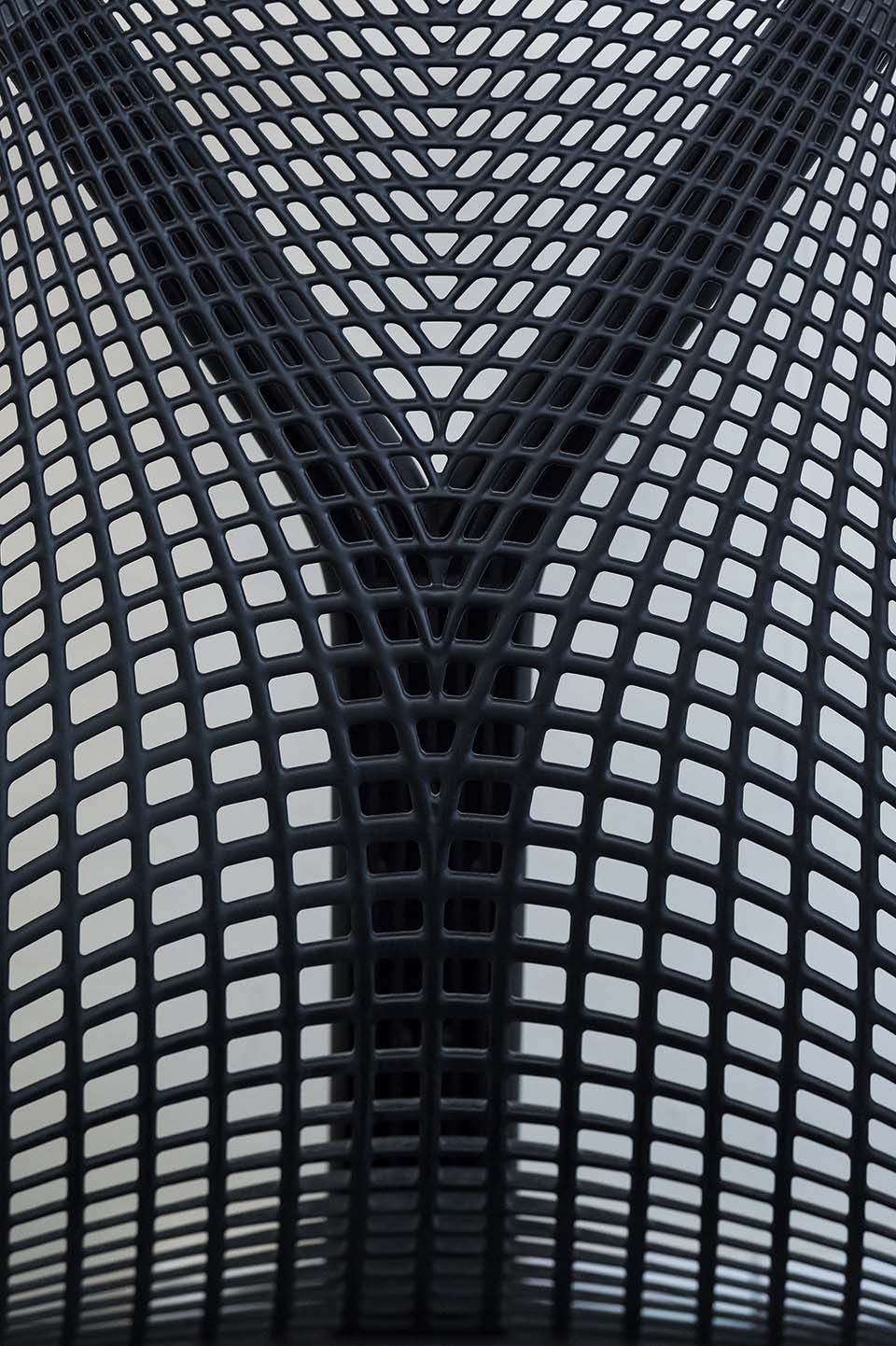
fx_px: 5605
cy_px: 673
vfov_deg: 13.7
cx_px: 448
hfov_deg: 9.1
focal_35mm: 150
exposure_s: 1/200
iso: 7200
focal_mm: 150
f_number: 5.6
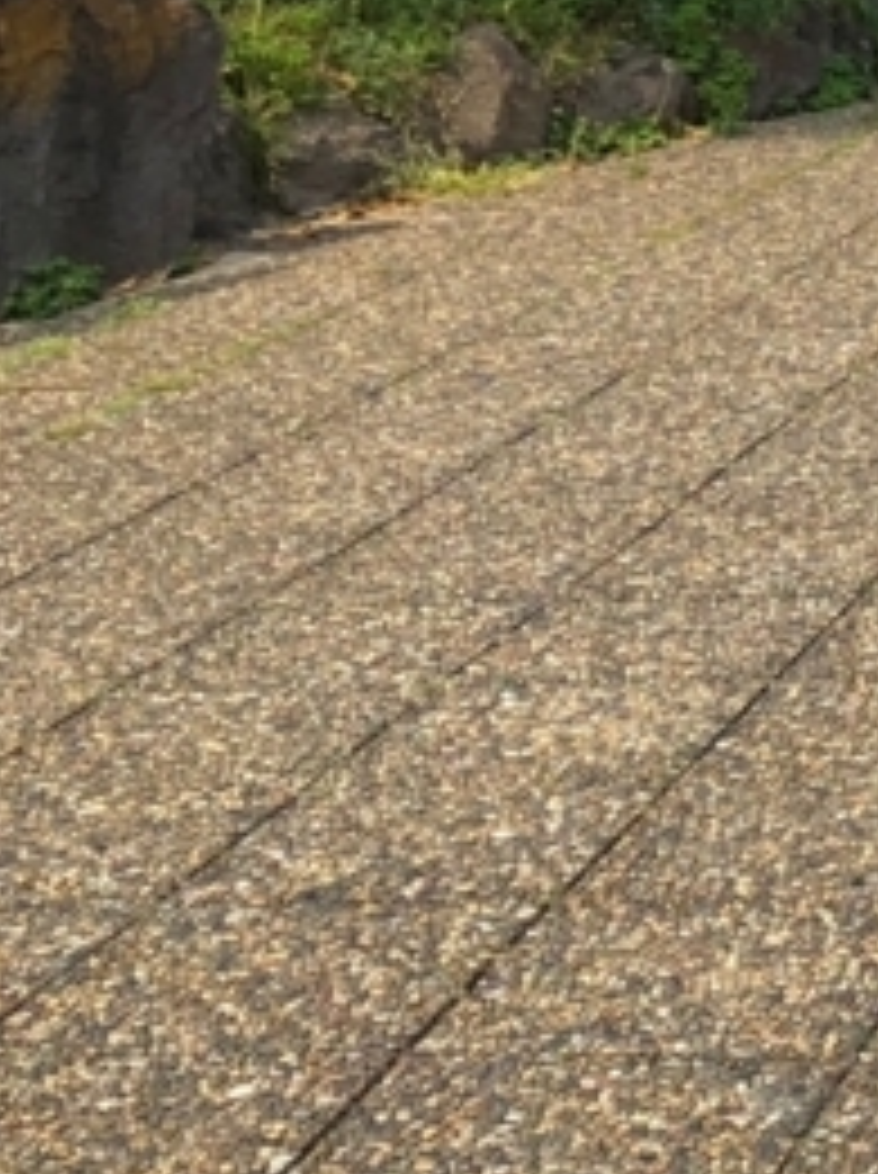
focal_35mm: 110
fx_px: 3729
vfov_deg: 17.5
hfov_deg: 11.9
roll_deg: -0.8
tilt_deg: -5.1
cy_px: 4
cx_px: 1774
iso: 20
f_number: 1.8
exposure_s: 1/1656
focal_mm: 4
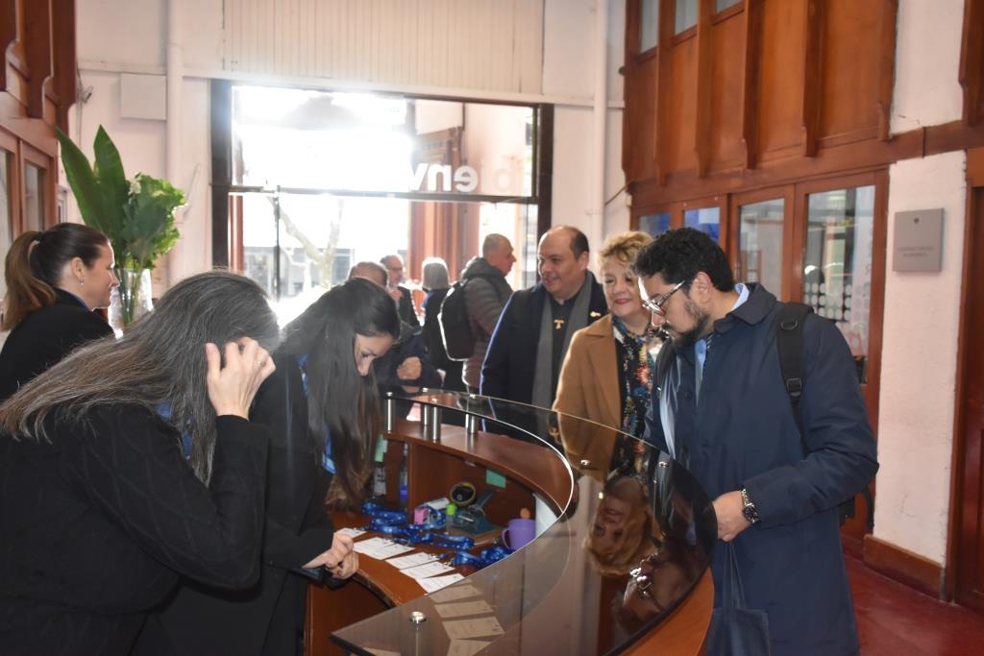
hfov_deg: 57.2
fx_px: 902
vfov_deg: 40.0
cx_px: 492
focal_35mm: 33
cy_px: 328
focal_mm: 22
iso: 1600
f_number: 5.6
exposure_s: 1/100
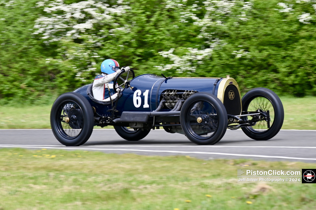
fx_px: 1491
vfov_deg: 8.1
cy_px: 105
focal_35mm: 170
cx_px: 158
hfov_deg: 12.1
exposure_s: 1/200
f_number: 9
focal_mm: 170
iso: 100
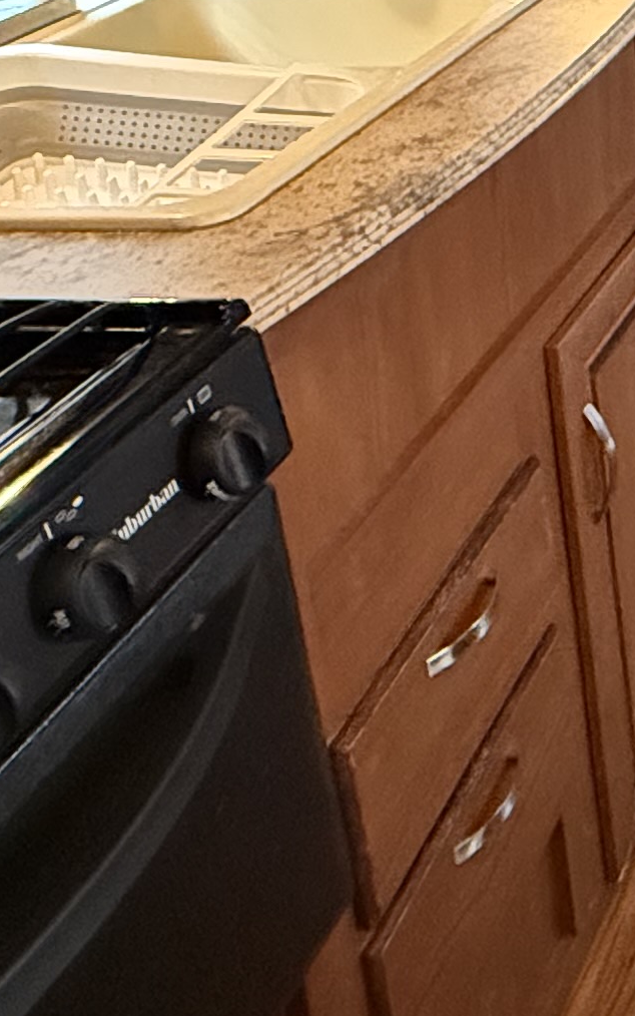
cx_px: 1145
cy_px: 12
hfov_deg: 17.7
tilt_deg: -16.7
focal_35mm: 59
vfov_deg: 32.0
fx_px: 1633
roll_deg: +0.3
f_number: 2.2
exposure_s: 1/60
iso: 1250
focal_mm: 2.22
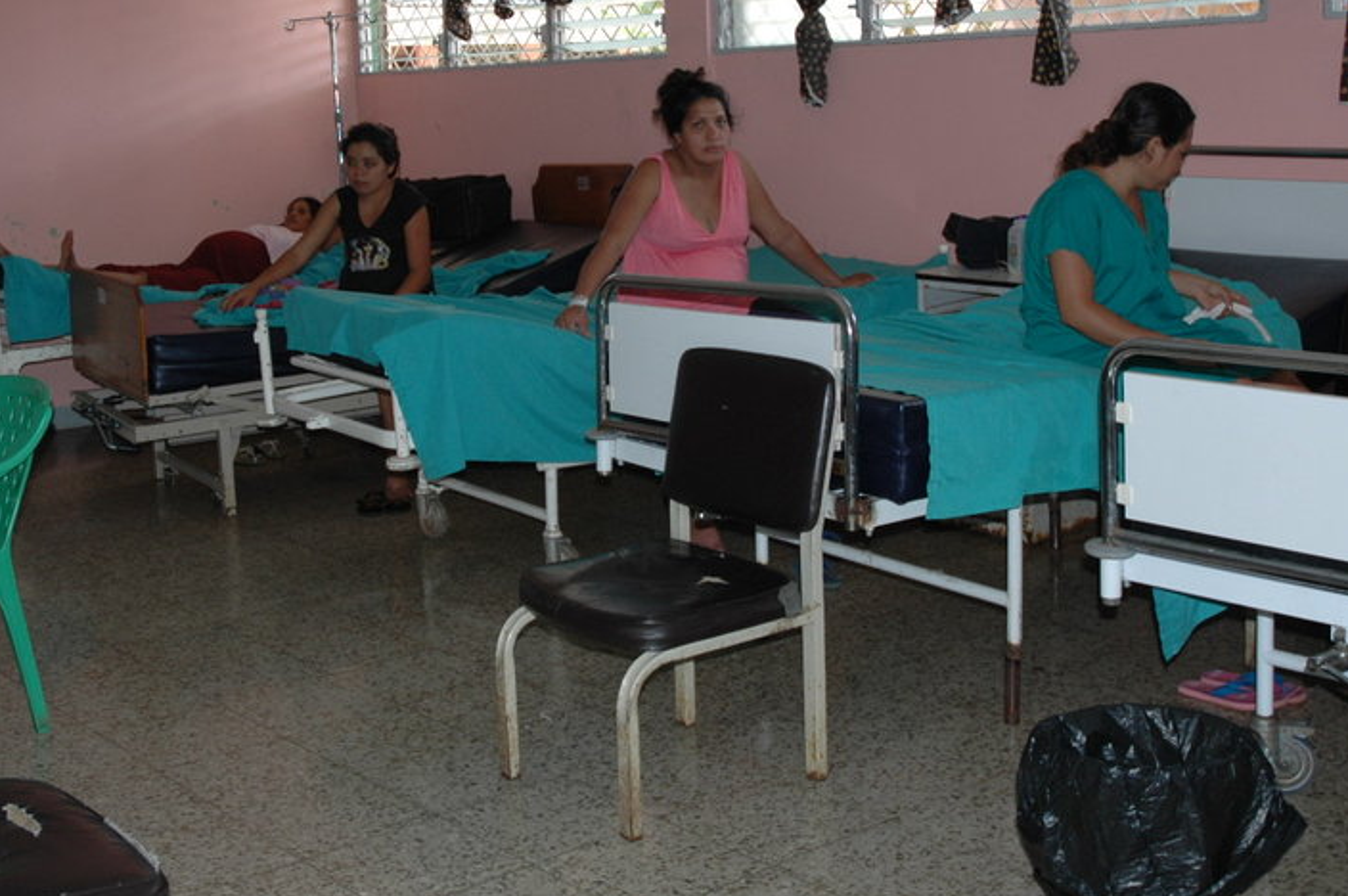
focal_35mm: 48
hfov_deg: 41.0
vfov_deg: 27.8
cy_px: 282
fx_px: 1796
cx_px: 548
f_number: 3.8
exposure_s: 1/60
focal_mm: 22
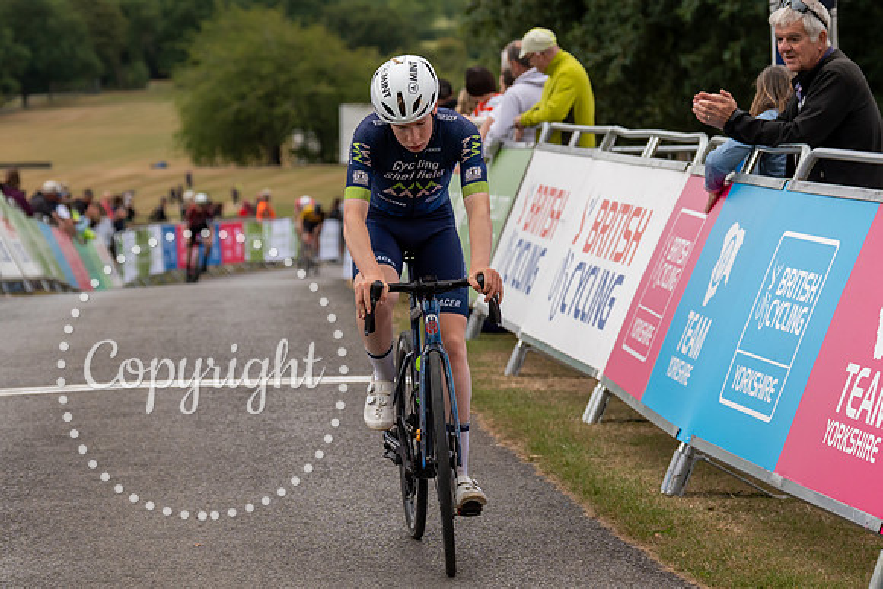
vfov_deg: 8.4
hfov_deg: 12.5
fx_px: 4027
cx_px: 404
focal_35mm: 164
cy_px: 191
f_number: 3.5
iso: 640
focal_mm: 86
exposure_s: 1/1000
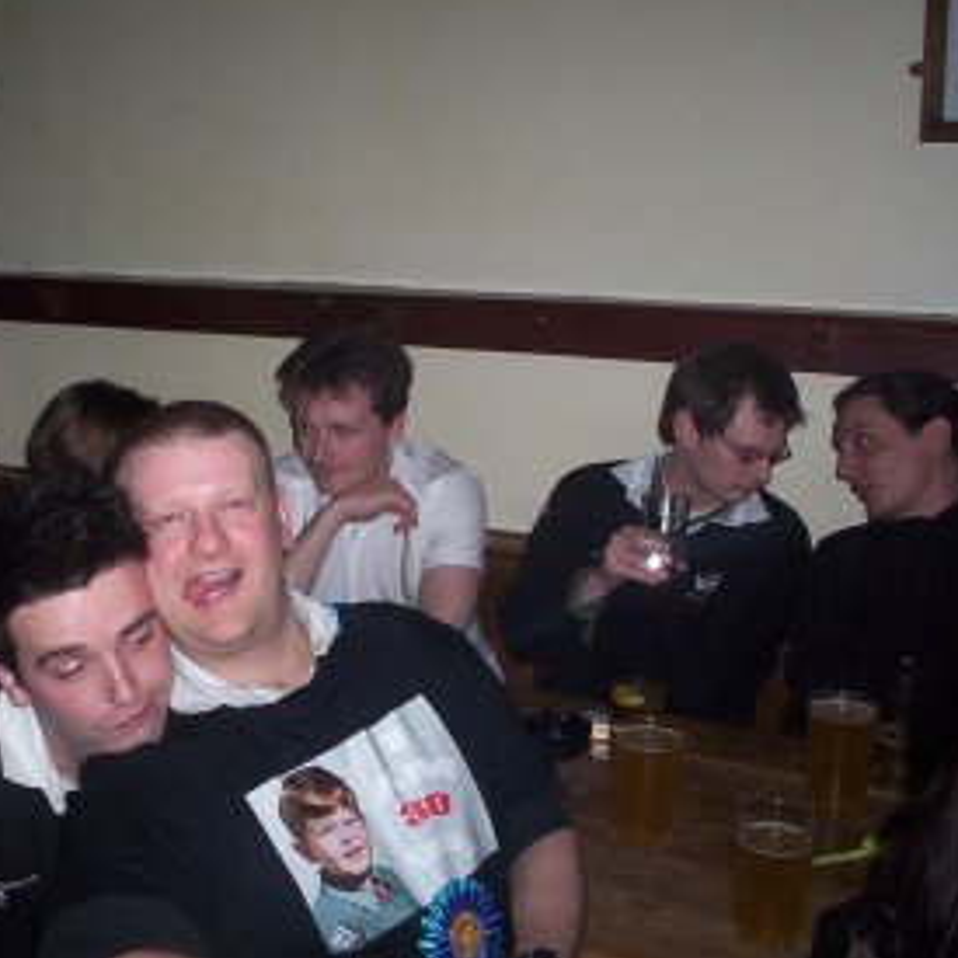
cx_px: 338
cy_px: 481
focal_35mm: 49
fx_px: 1534
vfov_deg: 34.7
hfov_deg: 34.4
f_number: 4.5
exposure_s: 1/60
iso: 140
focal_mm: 4.99
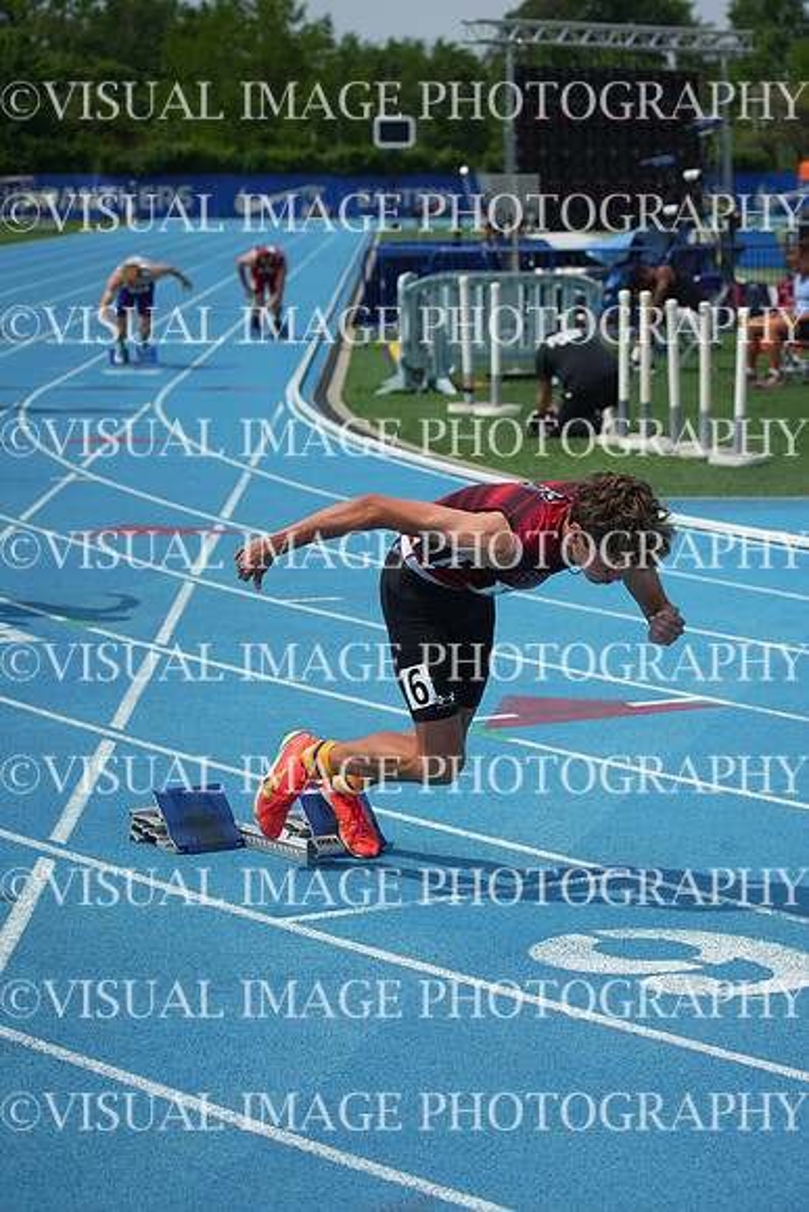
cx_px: 404
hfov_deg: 13.7
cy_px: 606
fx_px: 3369
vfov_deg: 20.4
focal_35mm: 100
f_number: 5.6
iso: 400
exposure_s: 1/3200
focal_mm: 100
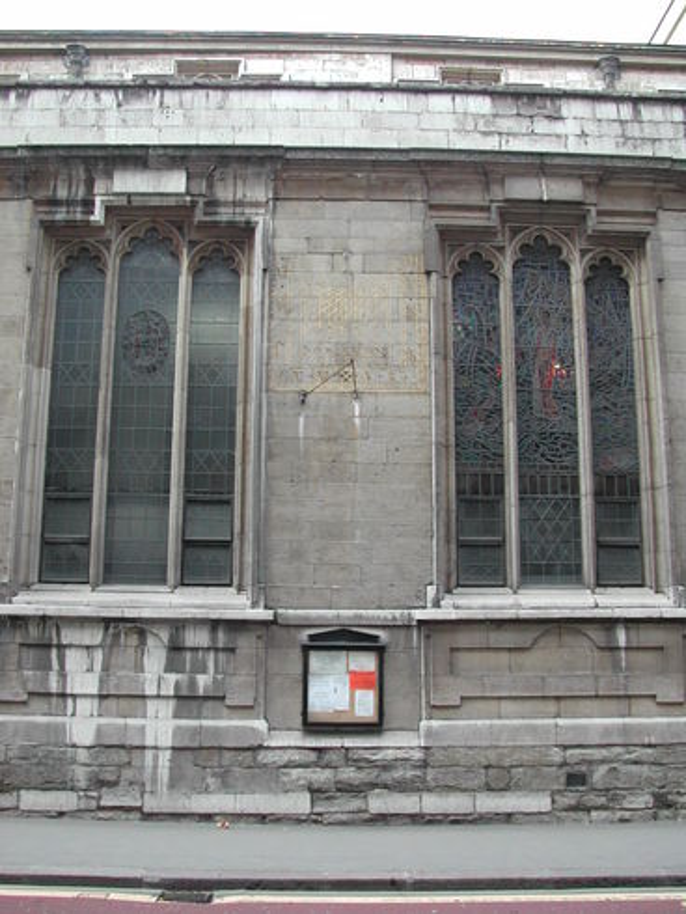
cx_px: 343
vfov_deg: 49.0
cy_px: 457
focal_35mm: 38
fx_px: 1003
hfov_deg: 37.8
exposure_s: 1/110
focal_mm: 8
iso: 100
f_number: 2.8
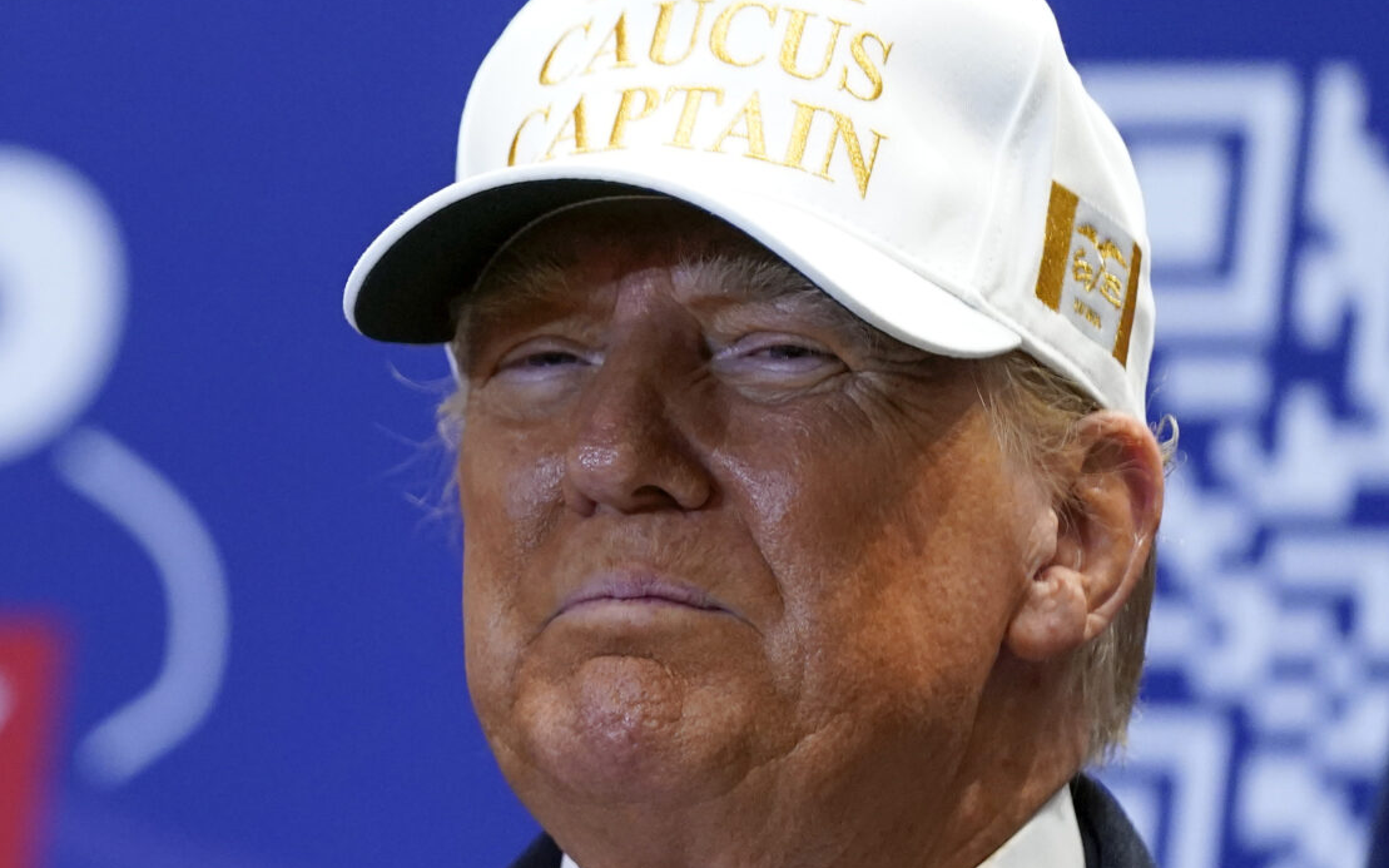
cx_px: -210
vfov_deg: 3.3
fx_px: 15141
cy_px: 659
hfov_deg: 5.2
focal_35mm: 400
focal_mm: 170
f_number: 3.2
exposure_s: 1/500
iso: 4000
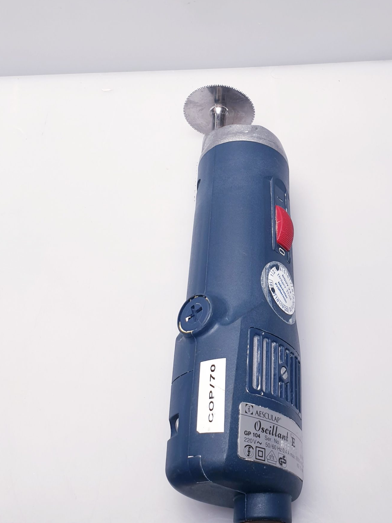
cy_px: 194
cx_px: 261
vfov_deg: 48.5
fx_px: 574
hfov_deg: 37.3
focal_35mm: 38
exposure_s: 1/50
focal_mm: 4.3
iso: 64
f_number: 2.4
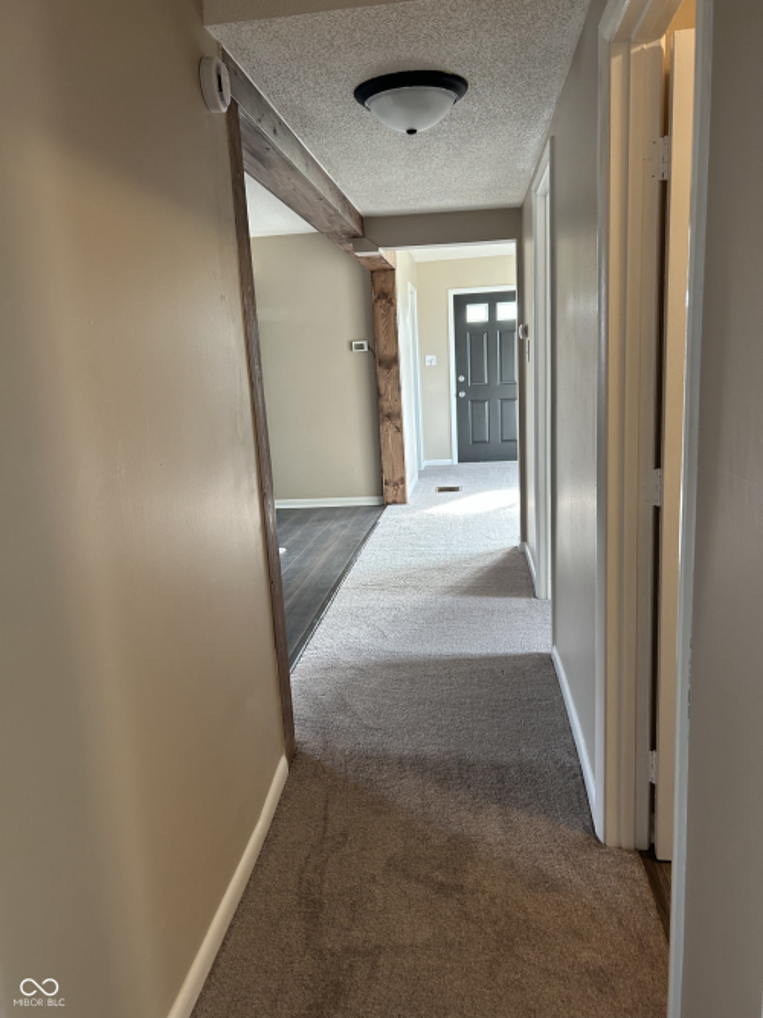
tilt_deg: -11.4
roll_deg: +3.3
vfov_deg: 67.3
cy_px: 509
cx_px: 382
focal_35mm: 26
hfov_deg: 53.0
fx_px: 764
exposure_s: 1/60
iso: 100
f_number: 1.5
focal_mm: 5.7
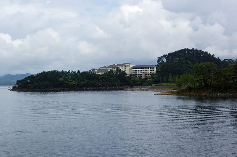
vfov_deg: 21.8
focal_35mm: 62
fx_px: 408
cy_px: 66
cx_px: 55
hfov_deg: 31.7
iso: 100
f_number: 11
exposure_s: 1/320
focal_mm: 26
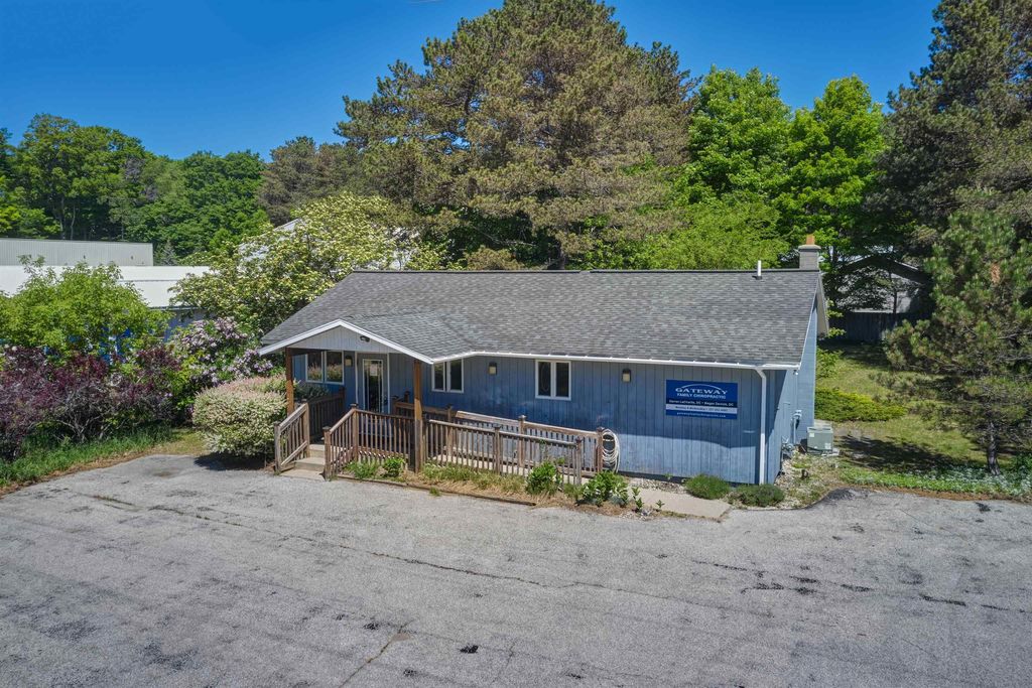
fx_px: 803
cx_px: 516
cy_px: 344
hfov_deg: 65.5
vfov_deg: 46.4
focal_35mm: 28
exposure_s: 1/160
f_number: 9
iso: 100
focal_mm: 10.3
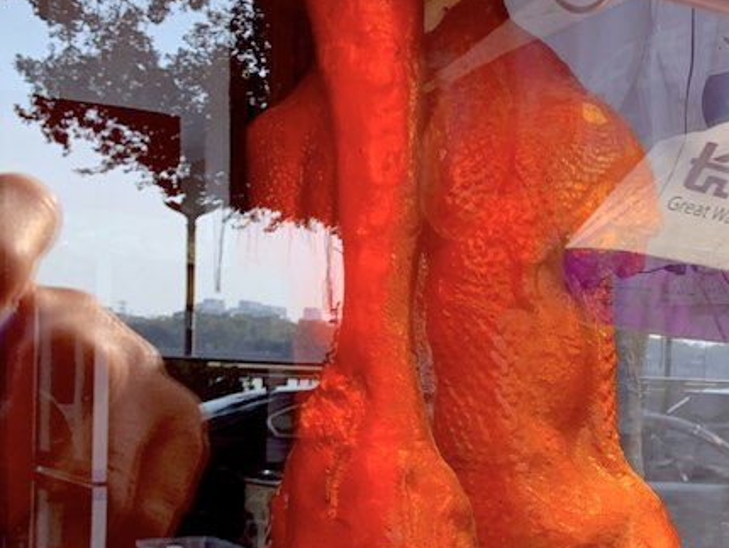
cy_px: 470
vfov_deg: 24.7
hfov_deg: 31.1
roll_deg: -2.1
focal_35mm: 58
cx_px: 705
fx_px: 1222
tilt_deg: -3.6
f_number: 1.8
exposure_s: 1/234
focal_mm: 4.25
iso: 25
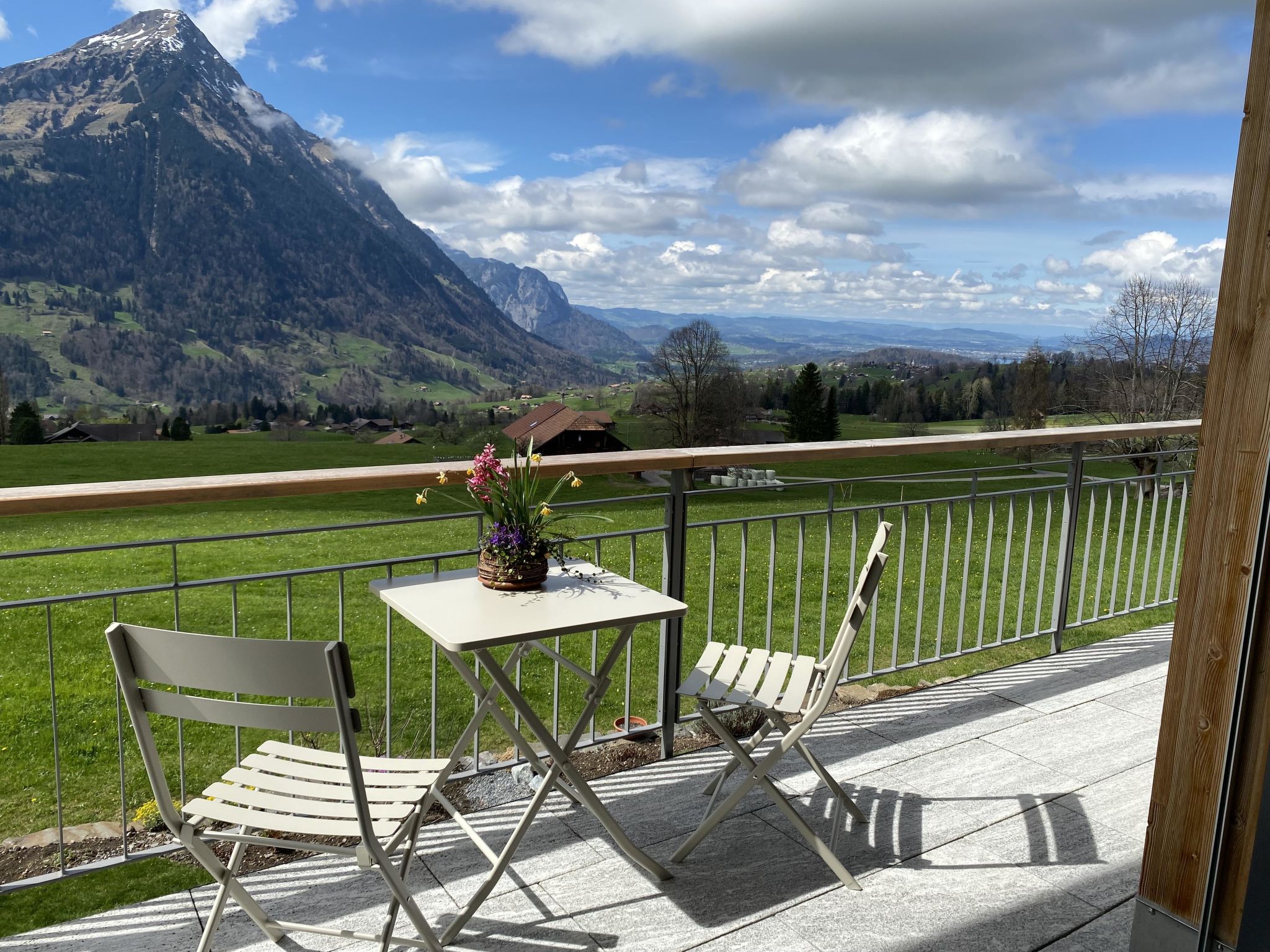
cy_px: 476
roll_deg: -1.7
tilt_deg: -9.2
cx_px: 635
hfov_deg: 67.3
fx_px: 954
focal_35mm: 26
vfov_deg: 53.1
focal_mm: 4.25
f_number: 1.8
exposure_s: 1/3205
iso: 32
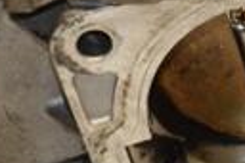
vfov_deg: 2.4
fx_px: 3820
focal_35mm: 562
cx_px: 151
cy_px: -15
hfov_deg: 3.7
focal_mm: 80
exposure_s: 1/50
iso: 800
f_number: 10
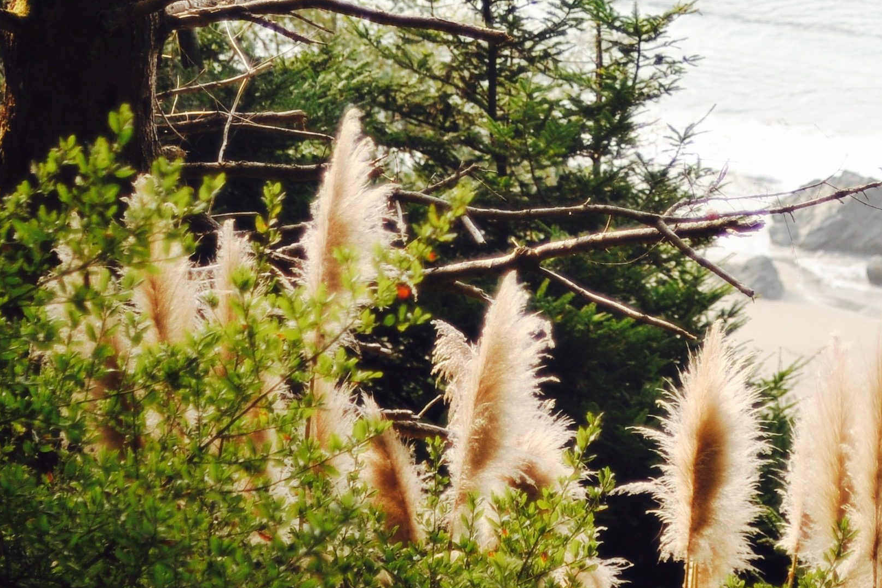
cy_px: -137
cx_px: 731
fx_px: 3234
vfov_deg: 10.2
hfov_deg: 15.4
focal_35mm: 132
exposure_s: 1/8000
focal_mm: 50
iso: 400
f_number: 1.6
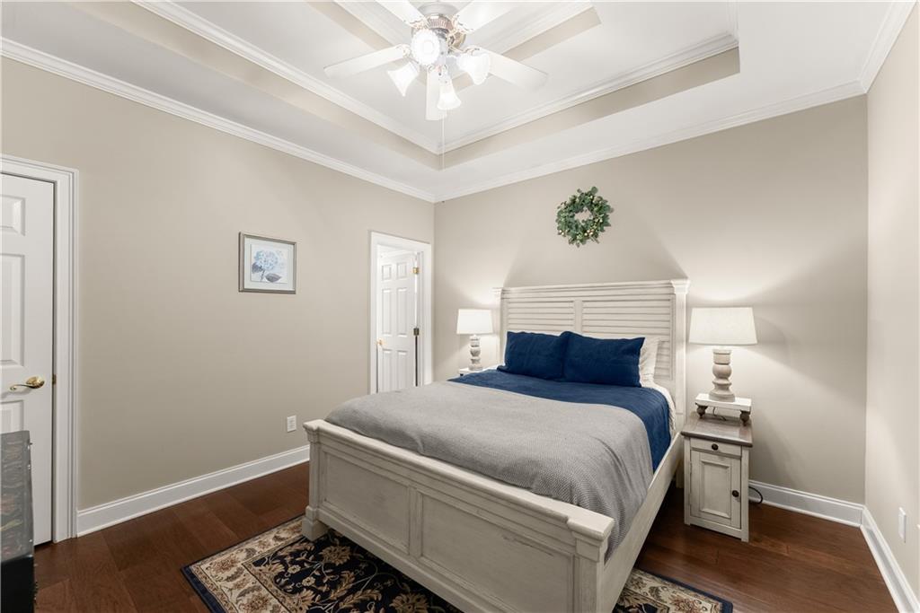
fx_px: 358
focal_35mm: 14
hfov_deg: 104.2
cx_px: 460
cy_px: 306
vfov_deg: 81.2
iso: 640
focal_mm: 14
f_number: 7.1
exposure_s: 1/4
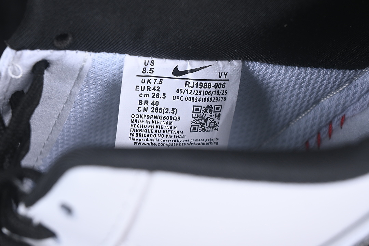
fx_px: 769
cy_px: 123
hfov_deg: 27.0
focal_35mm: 75
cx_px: 184
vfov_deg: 18.2
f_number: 6.3
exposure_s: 1/60
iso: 160
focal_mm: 50
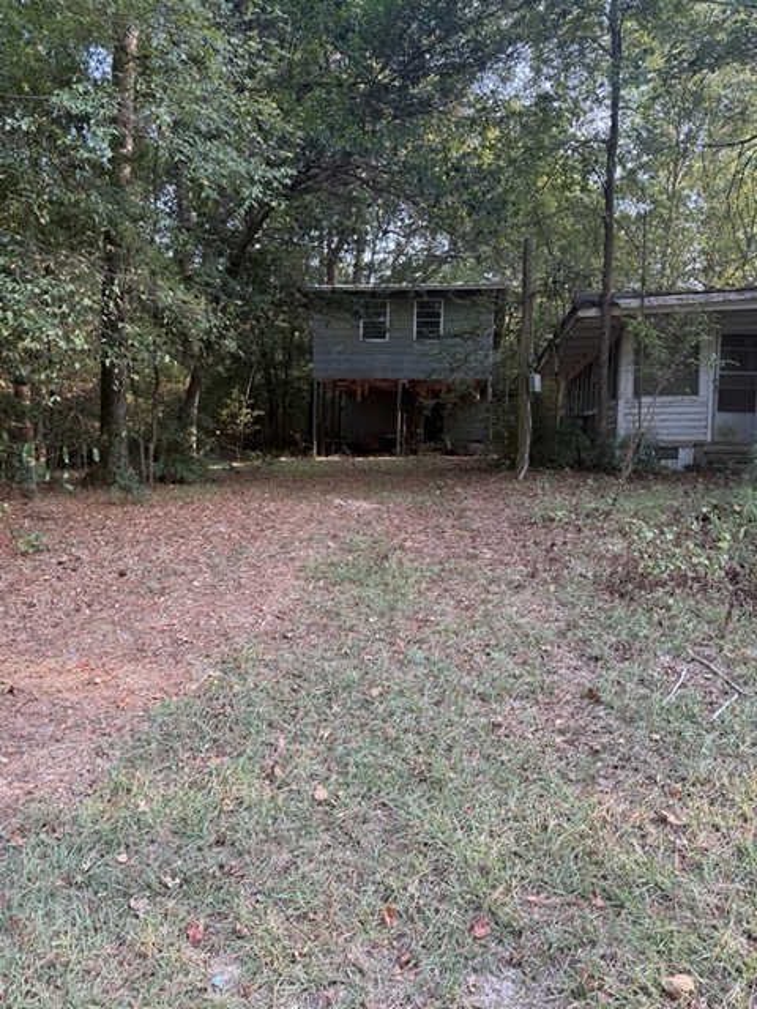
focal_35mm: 24
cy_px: 504
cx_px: 378
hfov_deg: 56.8
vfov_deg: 71.6
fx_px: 700
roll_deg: -2.0
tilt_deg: -3.3
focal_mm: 6.76
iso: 80
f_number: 1.78
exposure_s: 1/154
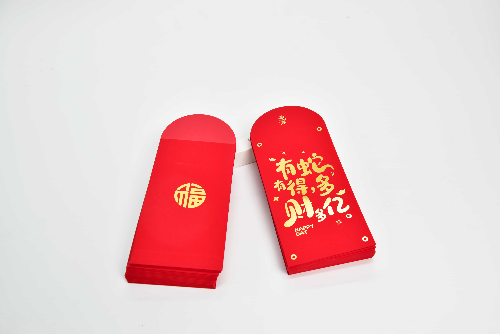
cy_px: 167
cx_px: 250
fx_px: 486
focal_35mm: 35
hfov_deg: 54.4
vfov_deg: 37.9
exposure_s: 1/40
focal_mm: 35
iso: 400
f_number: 6.3
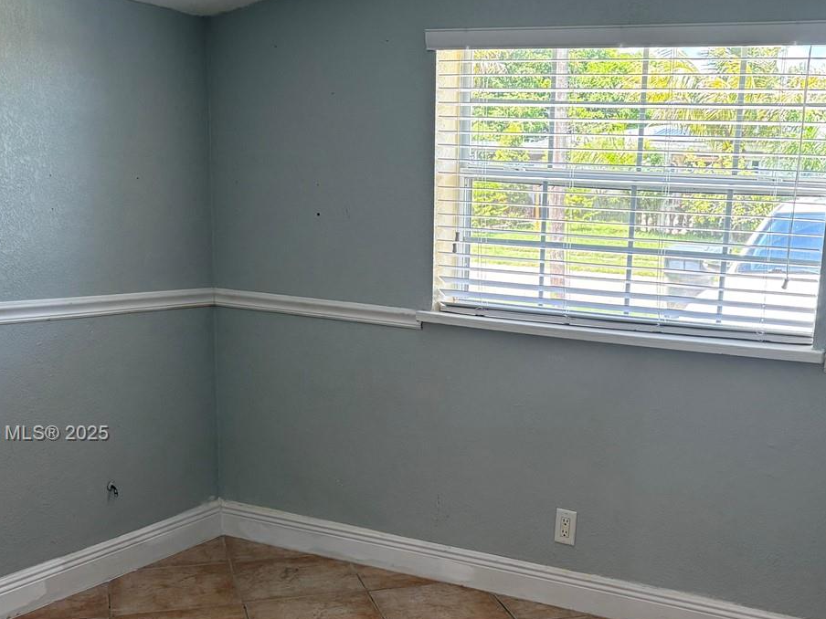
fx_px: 1098
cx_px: 547
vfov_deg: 31.2
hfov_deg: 40.7
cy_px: 435
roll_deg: -1.9
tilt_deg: -13.9
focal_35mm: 46
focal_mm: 5.96
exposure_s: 1/120
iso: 125
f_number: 1.6
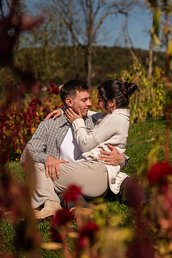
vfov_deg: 24.2
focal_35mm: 84
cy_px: 127
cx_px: 69
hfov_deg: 16.2
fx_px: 602
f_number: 3.2
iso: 100
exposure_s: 1/4000
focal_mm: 70
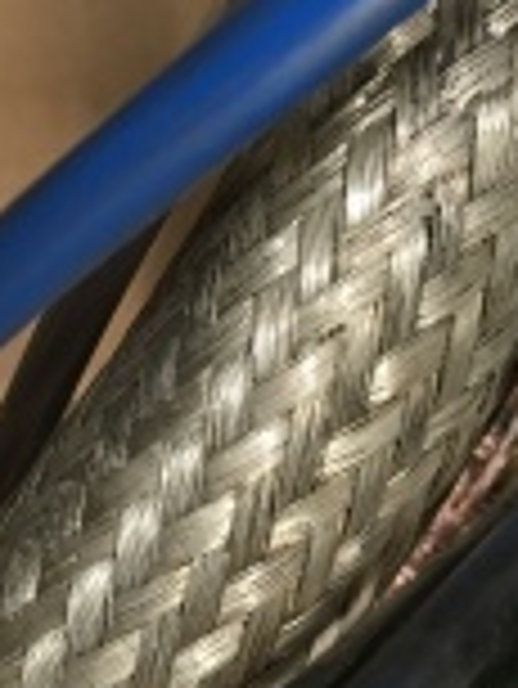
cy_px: 971
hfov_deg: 15.2
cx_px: 171
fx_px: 1933
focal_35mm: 97
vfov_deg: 18.4
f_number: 2.2
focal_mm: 4.15
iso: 160
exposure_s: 1/33
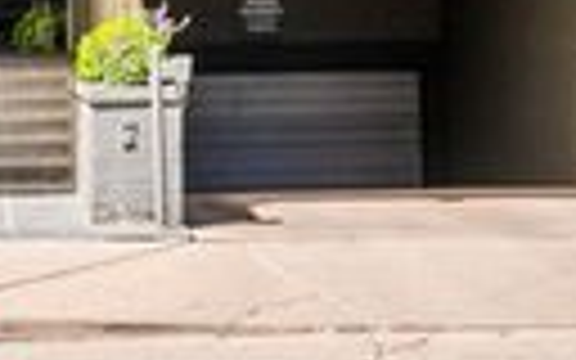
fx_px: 1868
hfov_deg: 17.4
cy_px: -178
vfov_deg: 10.6
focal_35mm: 119
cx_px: 148
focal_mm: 20
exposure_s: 1/200
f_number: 8
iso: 100
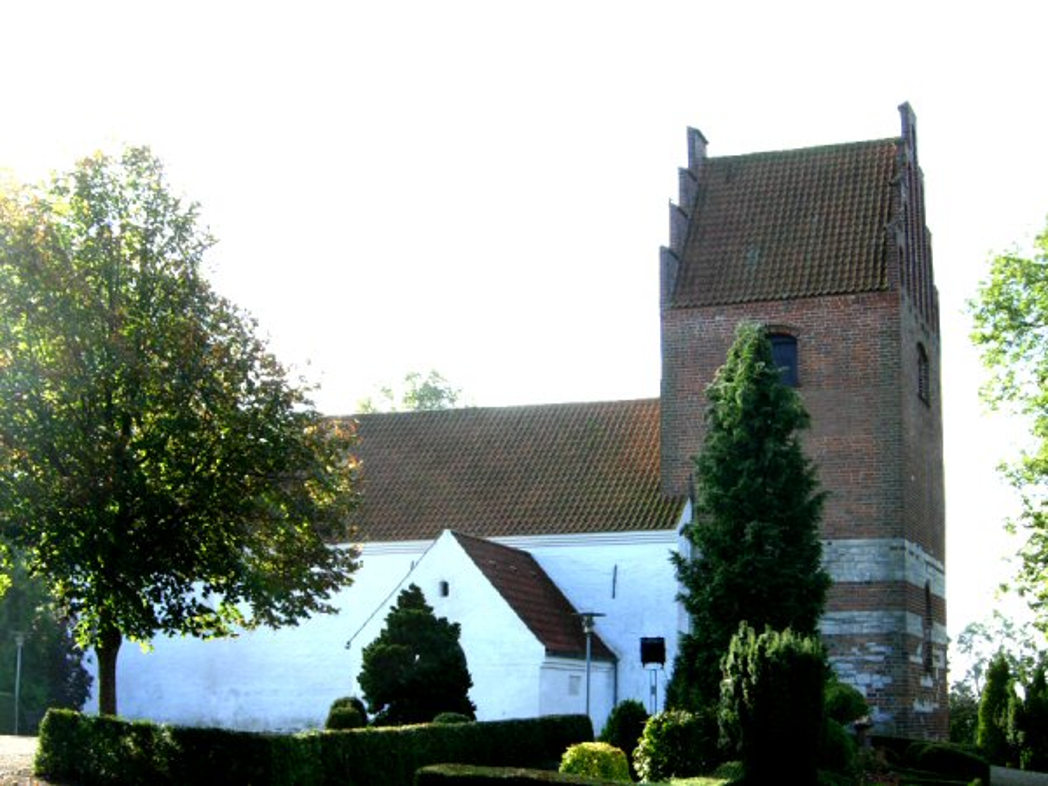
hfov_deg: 51.4
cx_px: 524
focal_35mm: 36
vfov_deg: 39.7
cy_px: 393
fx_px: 1090
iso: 50
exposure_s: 1/171
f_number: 4.8
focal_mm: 7.5
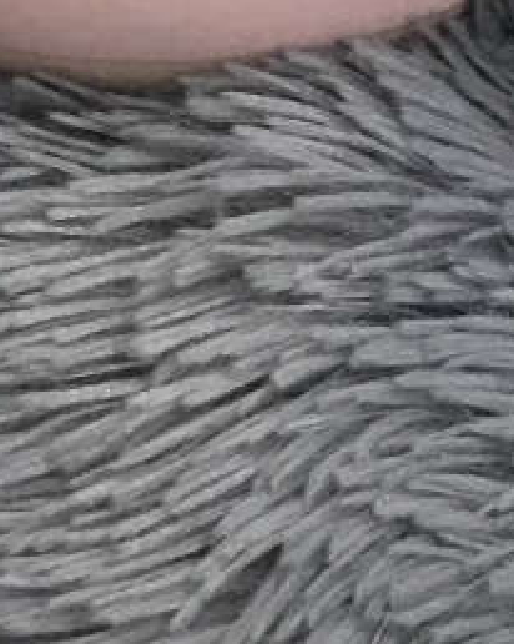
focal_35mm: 141
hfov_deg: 10.9
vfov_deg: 12.1
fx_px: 2684
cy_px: -646
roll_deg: -0.1
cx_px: 494
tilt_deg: -29.1
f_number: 2.4
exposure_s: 1/33
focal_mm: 3.3
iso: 100
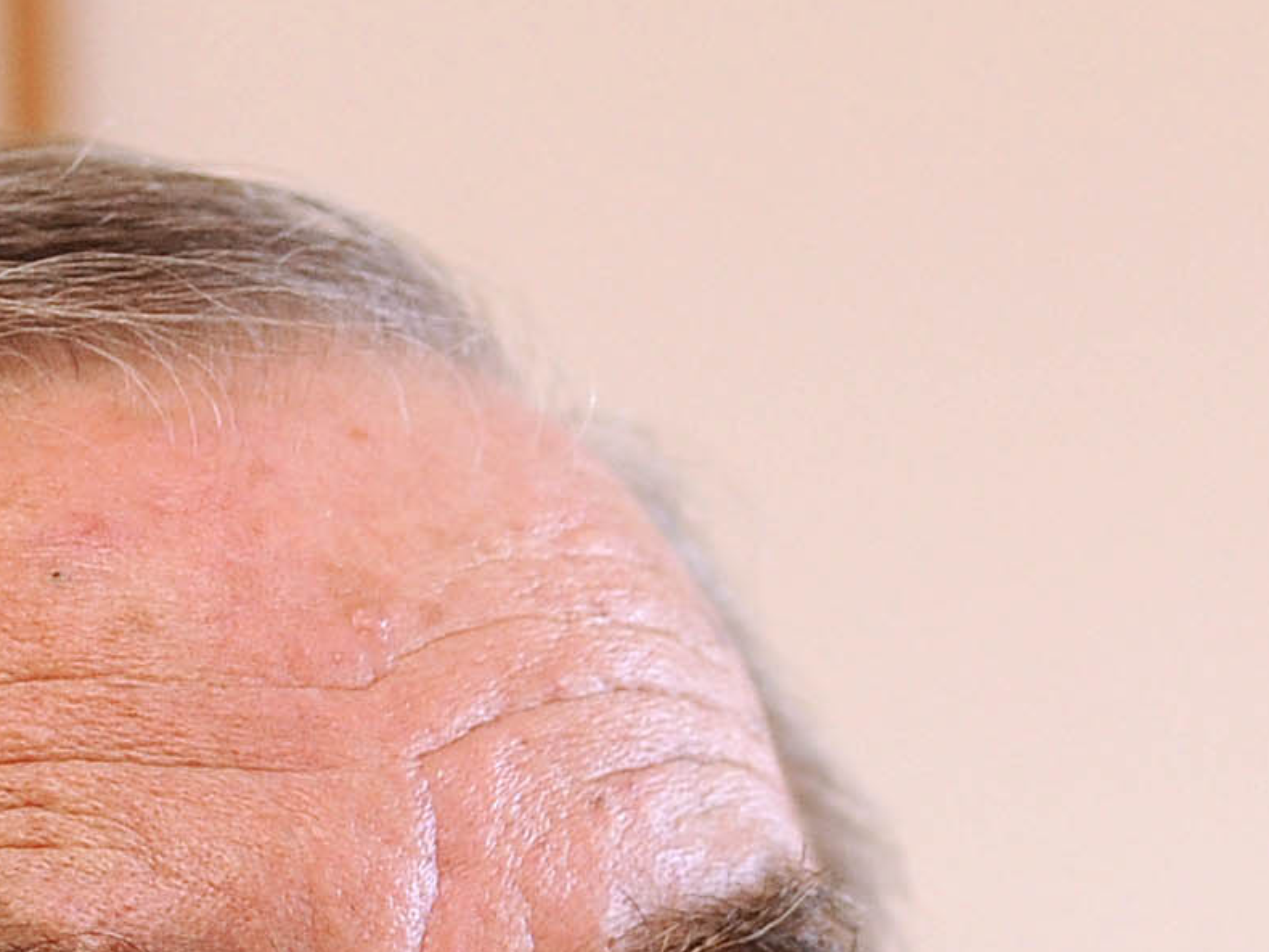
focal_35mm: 440
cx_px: 1653
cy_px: 2065
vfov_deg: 3.3
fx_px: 16135
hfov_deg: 4.5
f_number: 2.8
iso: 800
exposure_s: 1/125
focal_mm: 85
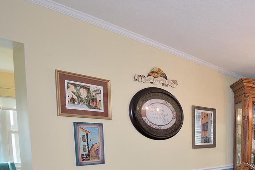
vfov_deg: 36.0
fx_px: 234
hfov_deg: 48.7
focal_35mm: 33
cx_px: 246
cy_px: 171
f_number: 4.5
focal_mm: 10
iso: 200
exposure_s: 1/30
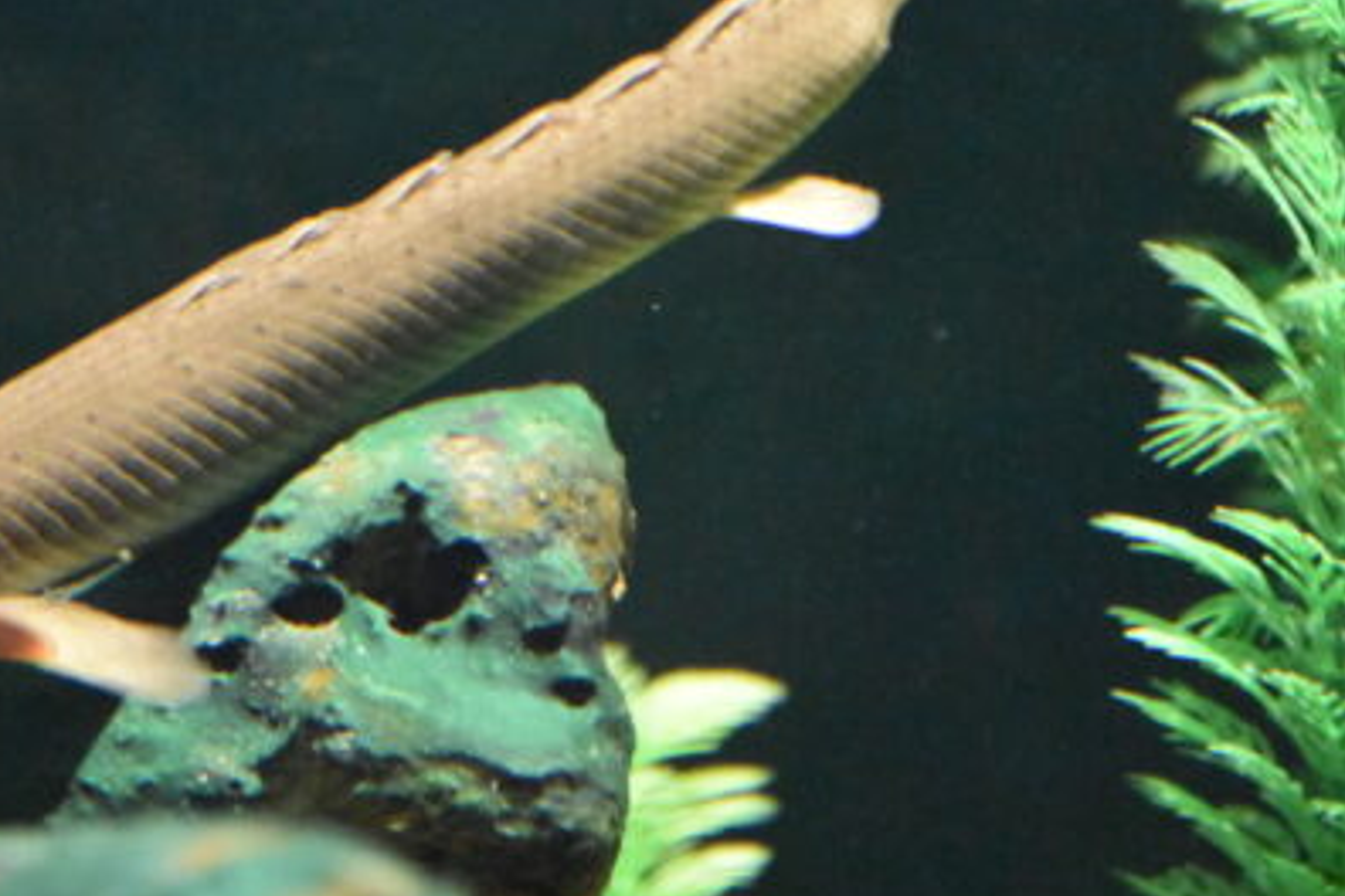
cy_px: 288
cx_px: 329
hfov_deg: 12.9
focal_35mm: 159
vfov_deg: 8.6
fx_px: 5940
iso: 12800
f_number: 5
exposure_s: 1/25
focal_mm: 70
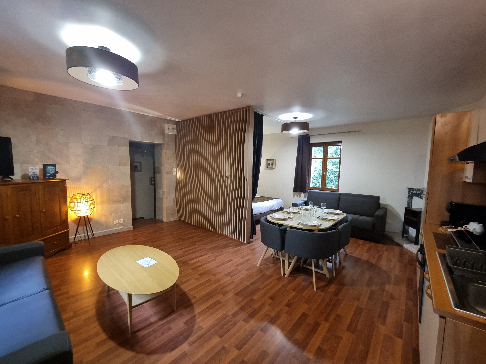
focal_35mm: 13
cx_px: 243
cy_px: 182
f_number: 2.2
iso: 640
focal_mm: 2.2
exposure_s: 1/30
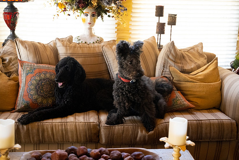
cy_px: 80
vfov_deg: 29.3
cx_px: 120
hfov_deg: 42.7
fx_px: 305
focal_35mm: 46
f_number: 4
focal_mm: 46
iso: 5000
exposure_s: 1/320
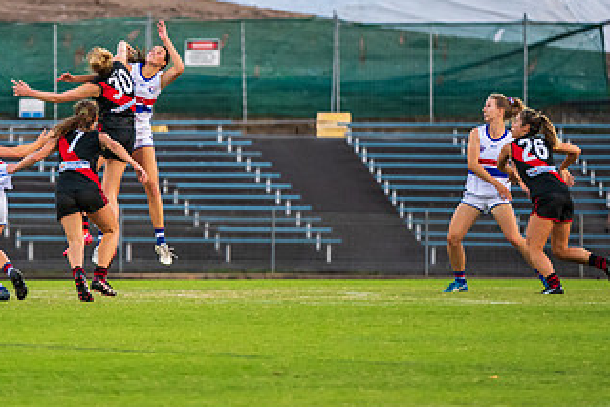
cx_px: 144
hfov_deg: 3.6
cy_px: 68
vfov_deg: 2.4
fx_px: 9577
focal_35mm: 565
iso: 1250
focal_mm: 200
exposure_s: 1/800
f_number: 2.8
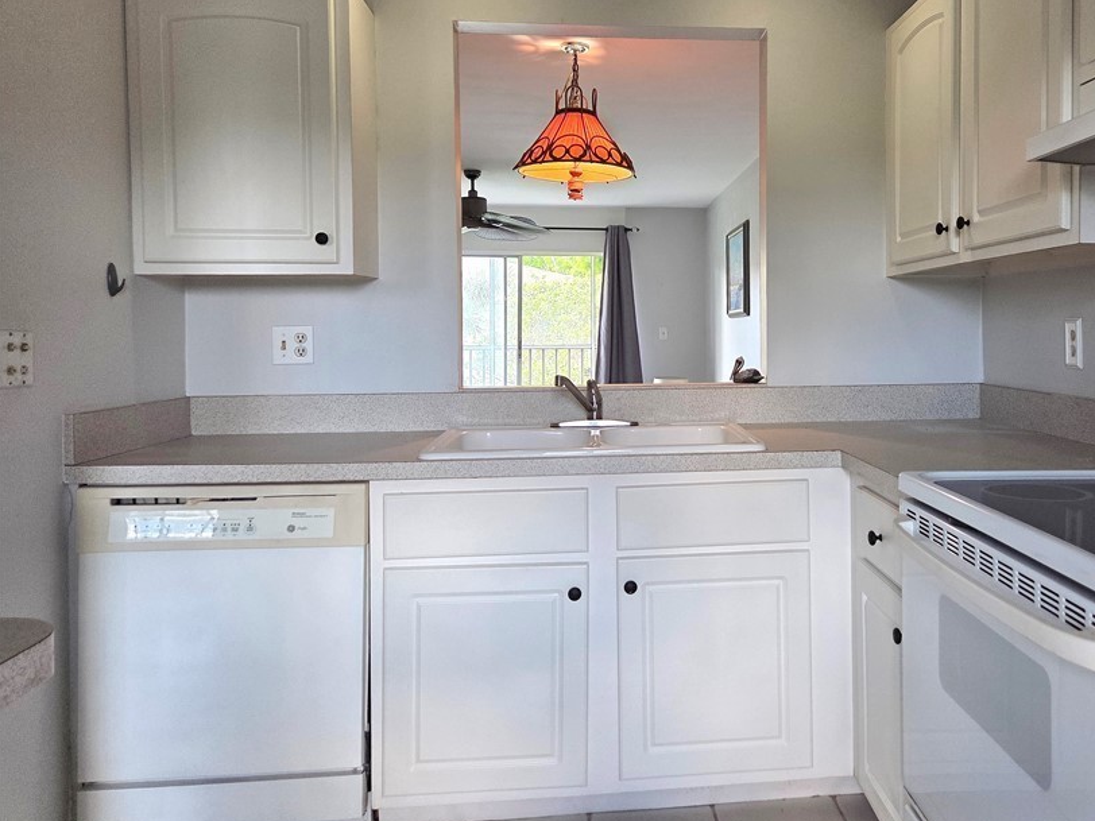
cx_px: 688
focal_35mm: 29
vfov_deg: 48.0
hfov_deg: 60.8
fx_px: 917
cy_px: 342
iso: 125
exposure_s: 1/120
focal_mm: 5.4
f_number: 1.8
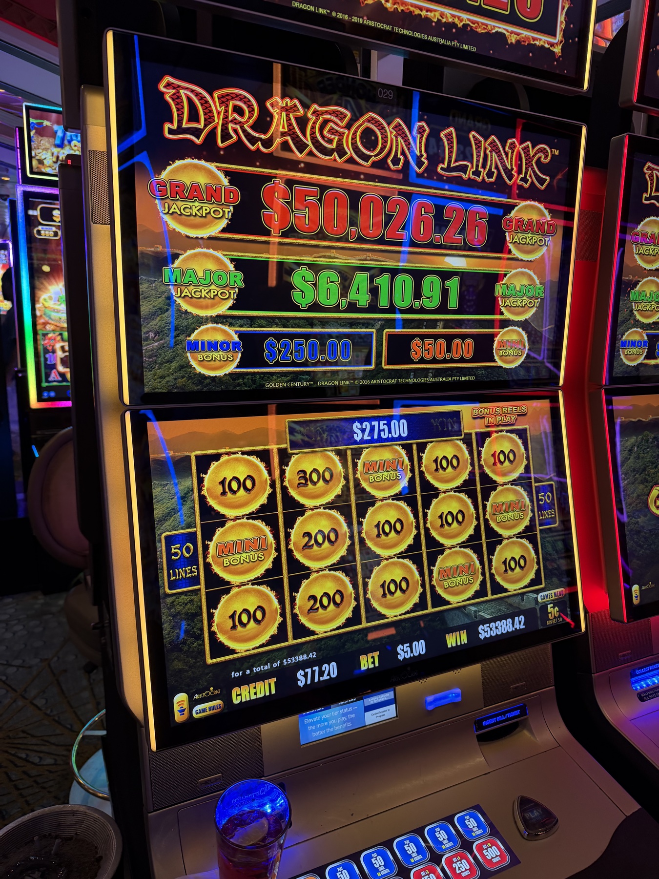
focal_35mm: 24
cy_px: 440
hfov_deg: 56.8
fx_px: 609
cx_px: 330
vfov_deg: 71.6
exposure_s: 1/80
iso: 160
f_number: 1.78
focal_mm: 6.76
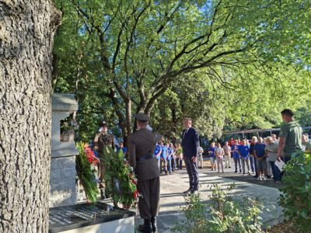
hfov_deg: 73.9
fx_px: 207
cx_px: 156
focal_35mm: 23
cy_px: 116
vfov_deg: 58.9
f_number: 1.8
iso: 32
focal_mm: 5.54
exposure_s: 1/196
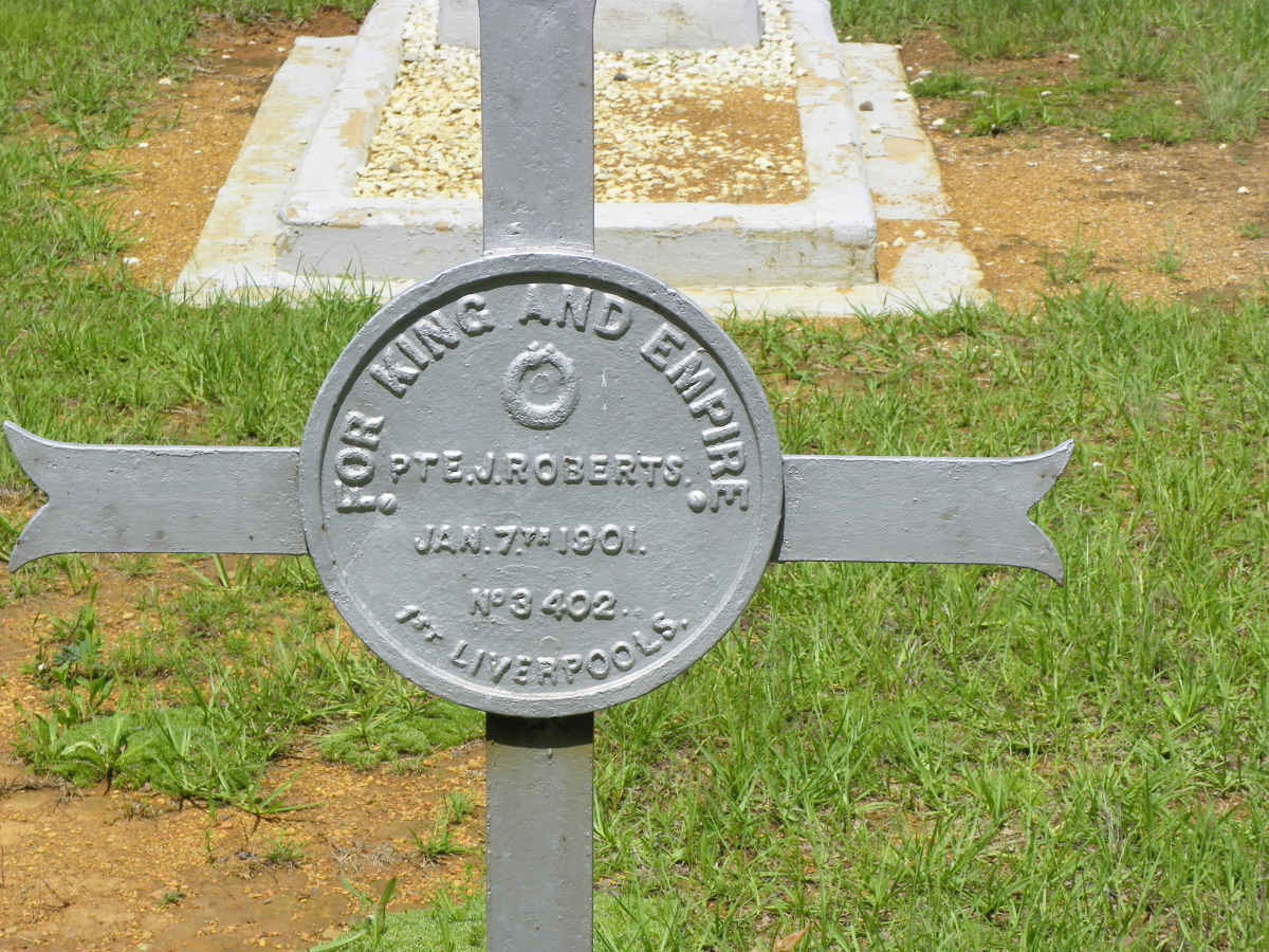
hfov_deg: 18.2
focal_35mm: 108
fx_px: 3959
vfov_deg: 13.7
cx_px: 634
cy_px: 476
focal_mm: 19.2
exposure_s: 1/320
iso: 64
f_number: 5.6
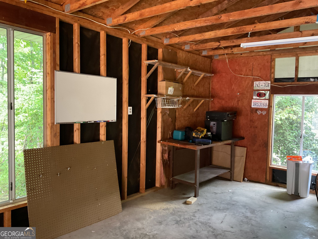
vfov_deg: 48.2
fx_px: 266
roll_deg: -1.4
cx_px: 159
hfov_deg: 61.7
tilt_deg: -2.7
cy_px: 120
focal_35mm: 29
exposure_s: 1/30
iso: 250
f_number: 1.8
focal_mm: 3
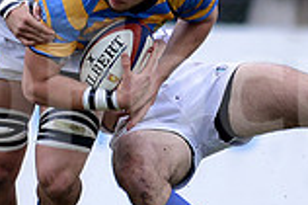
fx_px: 13204
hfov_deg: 1.3
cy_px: 77
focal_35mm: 1545
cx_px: -37
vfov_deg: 0.9
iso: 800
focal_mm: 420
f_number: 4
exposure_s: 1/1000
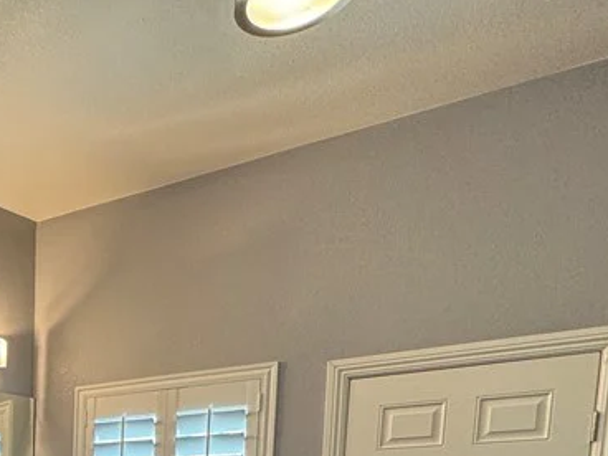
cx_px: -76
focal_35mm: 39
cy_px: 613
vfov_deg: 28.9
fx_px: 685
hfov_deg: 38.6
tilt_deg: -7.4
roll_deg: +1.0
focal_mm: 2.22
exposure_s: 1/60
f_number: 2.2
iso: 200
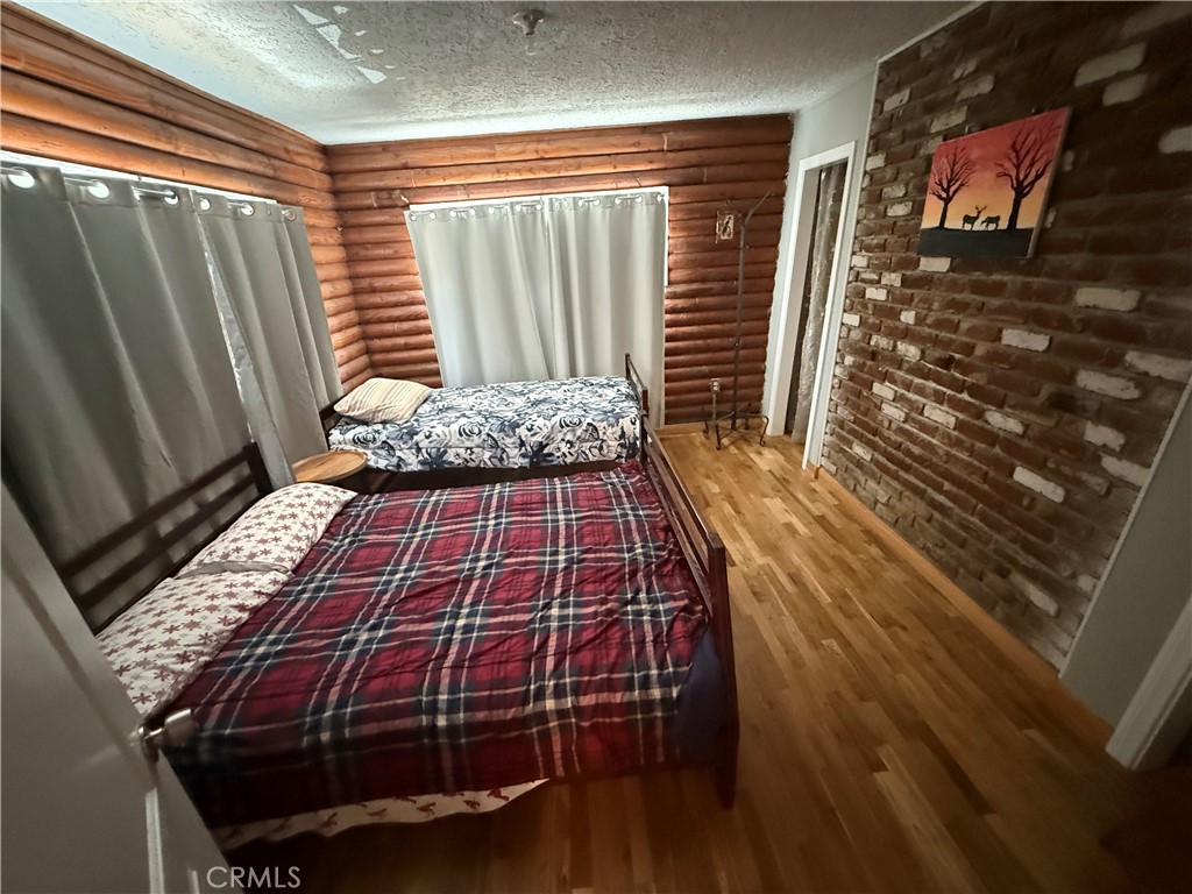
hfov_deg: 102.1
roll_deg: +3.4
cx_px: 596
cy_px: 447
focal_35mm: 14
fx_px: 482
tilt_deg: -22.3
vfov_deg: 85.7
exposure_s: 1/40
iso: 1250
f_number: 2.2
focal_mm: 2.22
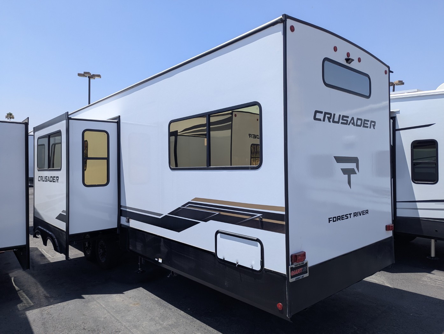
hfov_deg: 71.5
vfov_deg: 56.9
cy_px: 167
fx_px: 308
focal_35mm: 24
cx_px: 222
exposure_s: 1/1919
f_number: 1.85
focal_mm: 6.81
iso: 49
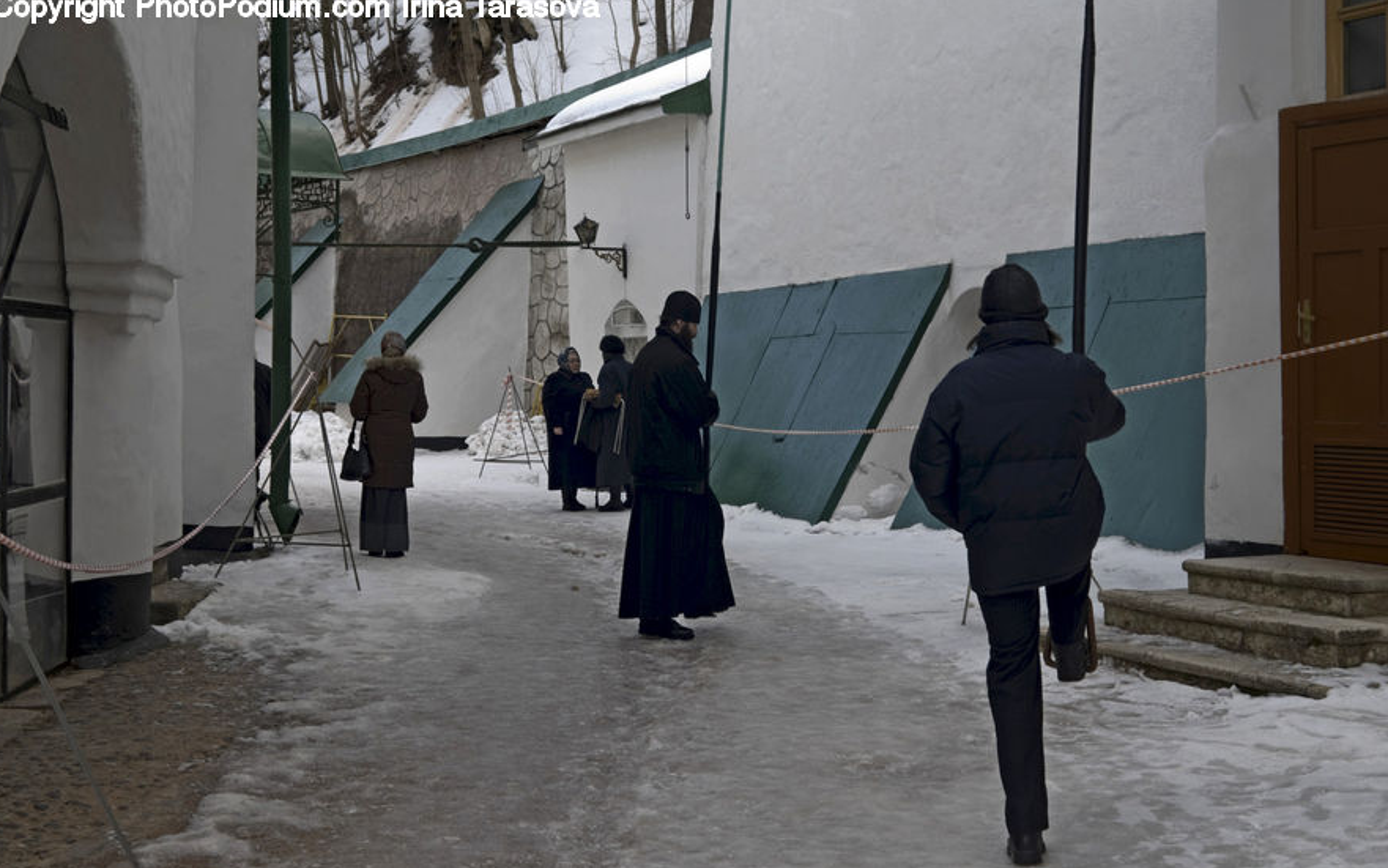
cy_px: 443
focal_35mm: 50
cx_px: 700
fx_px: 1892
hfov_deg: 40.3
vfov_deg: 25.8
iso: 100
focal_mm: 32
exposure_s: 1/60
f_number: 5.6
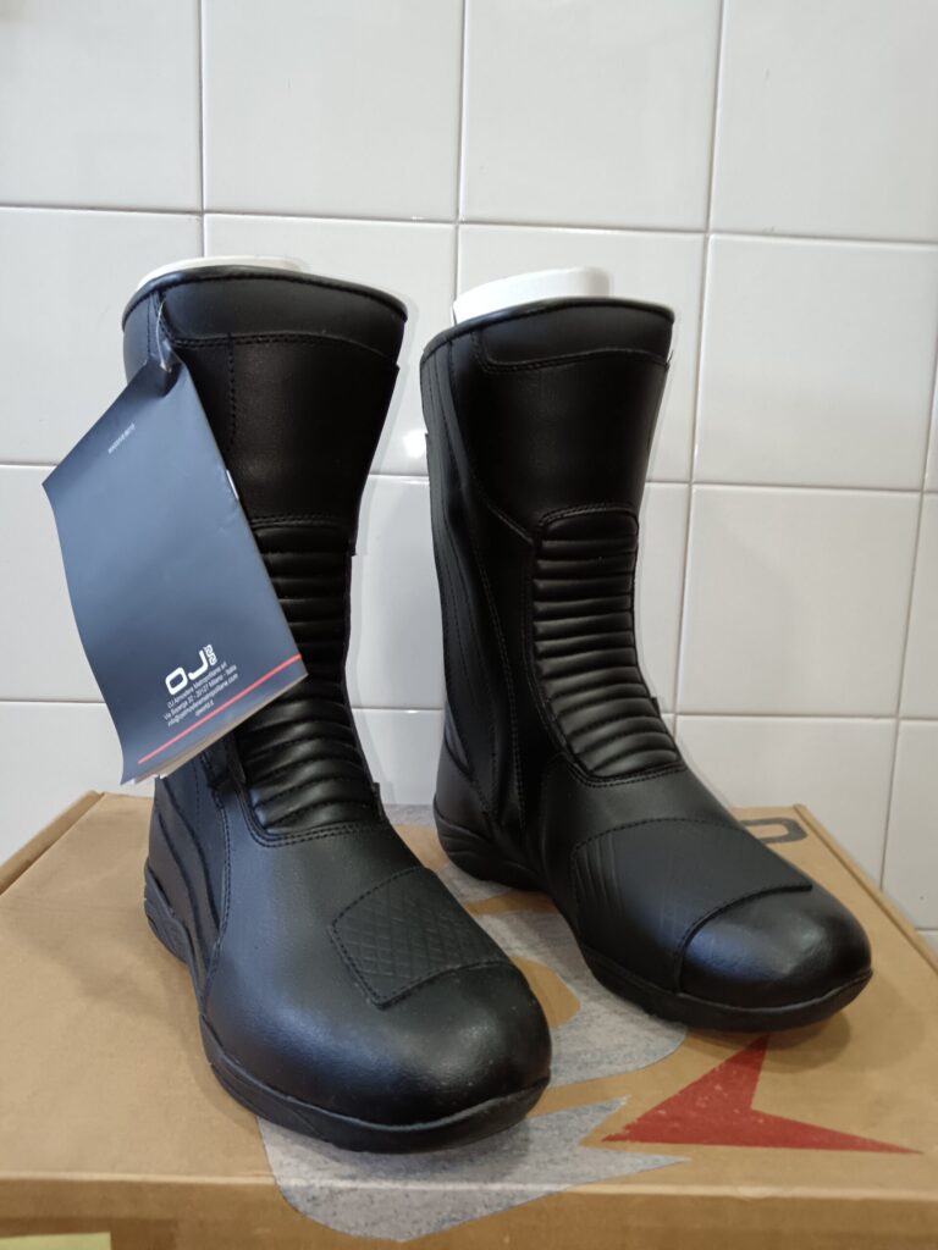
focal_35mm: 27
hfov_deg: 51.4
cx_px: 469
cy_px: 625
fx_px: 976
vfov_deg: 65.3
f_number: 1.9
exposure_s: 1/25
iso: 1038
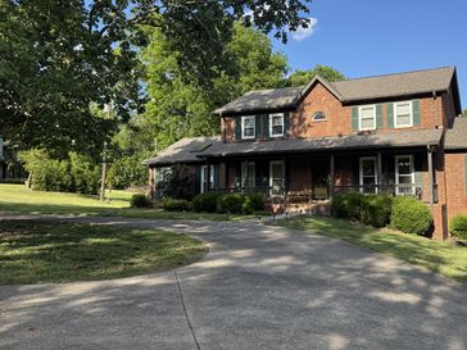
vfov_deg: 42.9
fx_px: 445
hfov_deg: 54.3
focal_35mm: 33
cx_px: 309
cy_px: 158
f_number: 1.78
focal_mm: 6.76
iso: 80
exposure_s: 1/2252
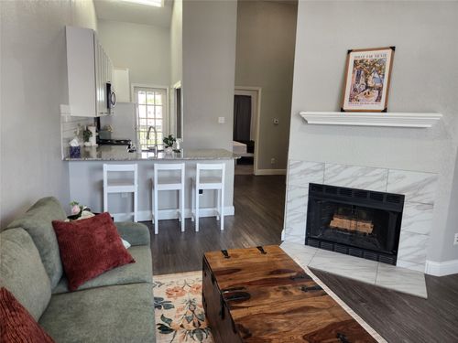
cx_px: 229
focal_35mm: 23
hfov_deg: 73.9
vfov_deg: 58.9
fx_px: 304
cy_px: 172
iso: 160
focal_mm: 5.4
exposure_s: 1/120
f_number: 1.8
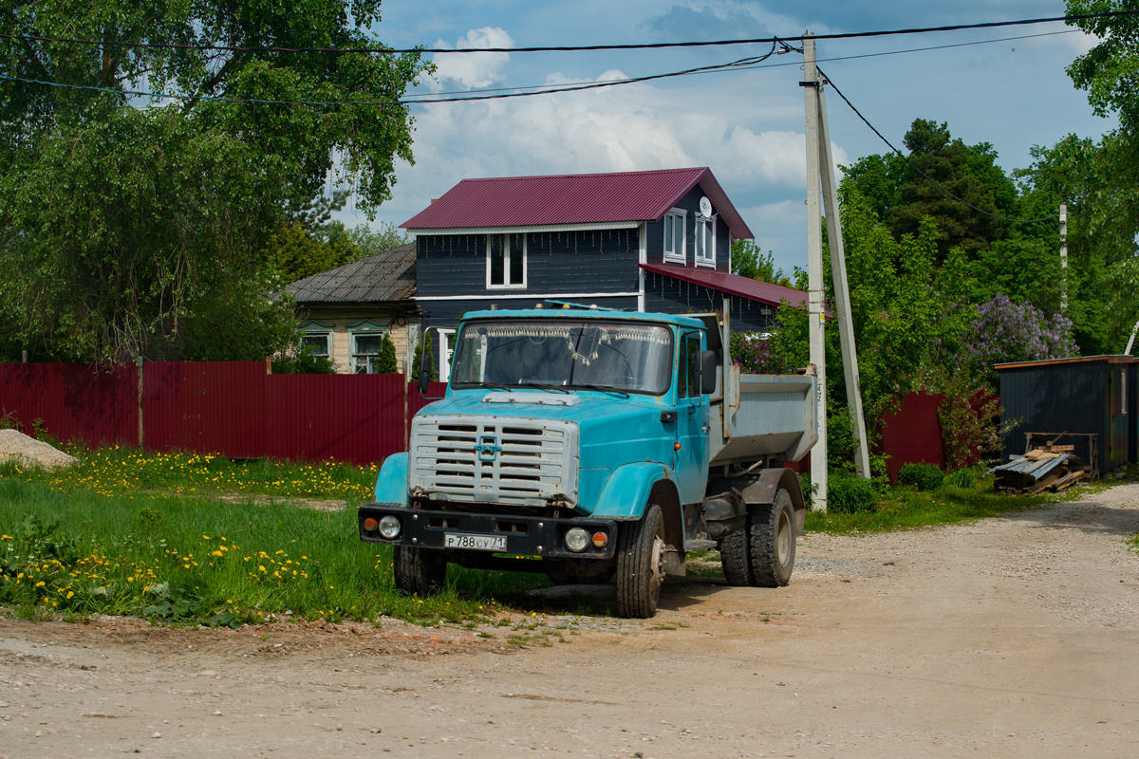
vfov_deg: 35.1
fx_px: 1202
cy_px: 380
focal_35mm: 38
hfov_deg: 50.7
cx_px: 570
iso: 100
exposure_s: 1/640
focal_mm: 38
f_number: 4.5
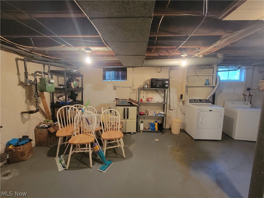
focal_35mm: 13
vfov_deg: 89.9
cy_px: 99
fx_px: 99
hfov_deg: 106.2
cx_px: 132
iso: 640
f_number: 2.2
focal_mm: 2.2
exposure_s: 1/30
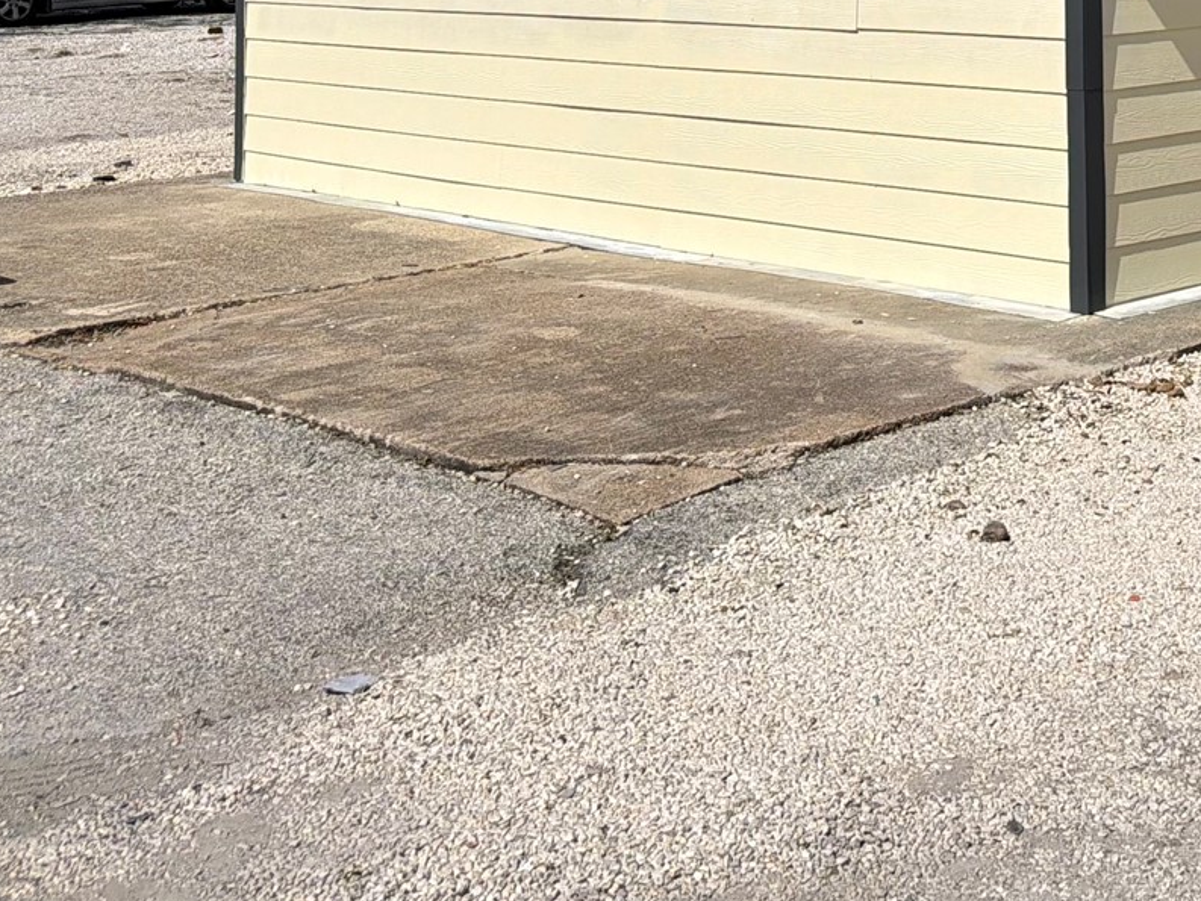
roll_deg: +0.9
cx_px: 1228
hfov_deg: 29.0
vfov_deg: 21.6
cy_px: -242
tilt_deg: +2.7
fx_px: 2151
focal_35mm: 62
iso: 80
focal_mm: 6.76
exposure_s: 1/10309
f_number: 1.78
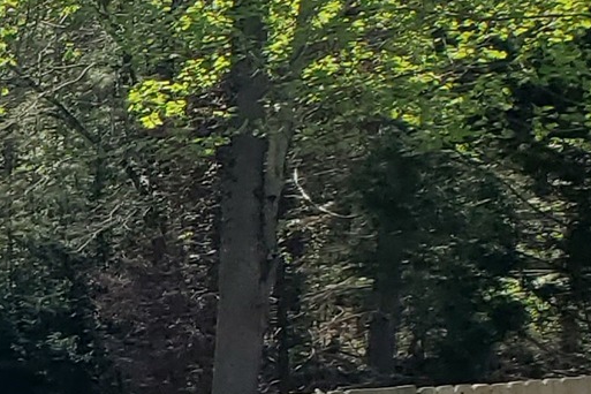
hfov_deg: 9.8
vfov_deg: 8.1
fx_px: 2659
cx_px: -1151
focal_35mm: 162
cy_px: 793
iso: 50
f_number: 2.4
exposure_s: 1/1314
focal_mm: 4.3
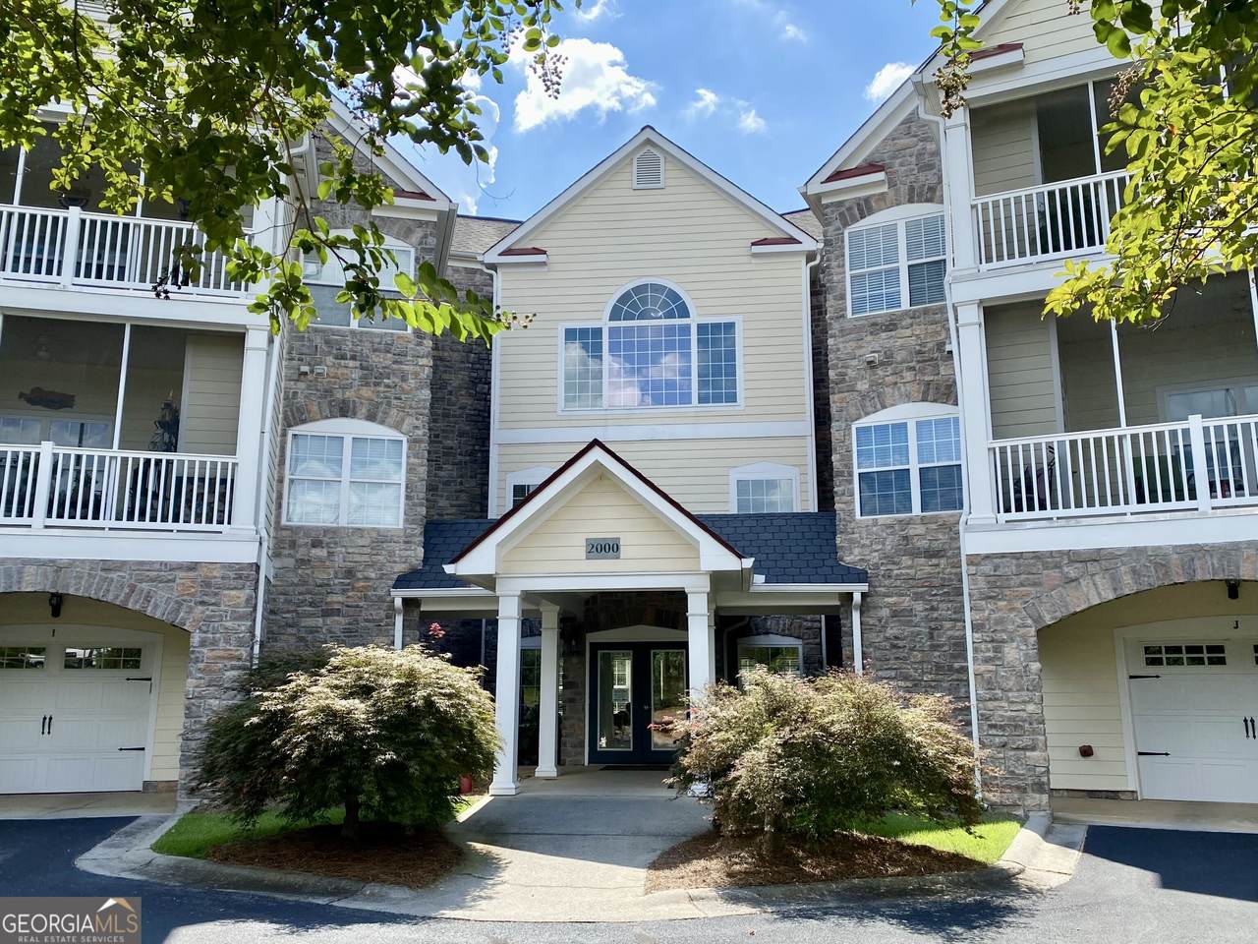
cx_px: 629
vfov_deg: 53.1
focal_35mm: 26
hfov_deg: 67.3
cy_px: 472
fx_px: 945
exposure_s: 1/1232
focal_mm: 4.25
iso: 32
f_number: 1.8
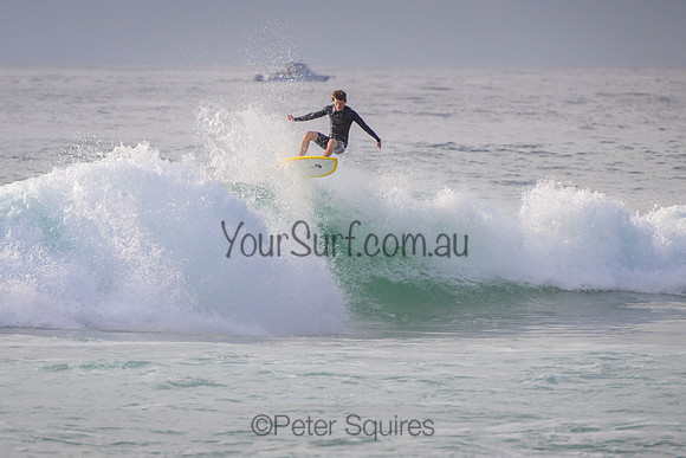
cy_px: 252
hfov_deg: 3.7
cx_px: 223
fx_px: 10486
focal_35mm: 550
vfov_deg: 2.5
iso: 280
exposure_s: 1/2000
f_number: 5.6
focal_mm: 400
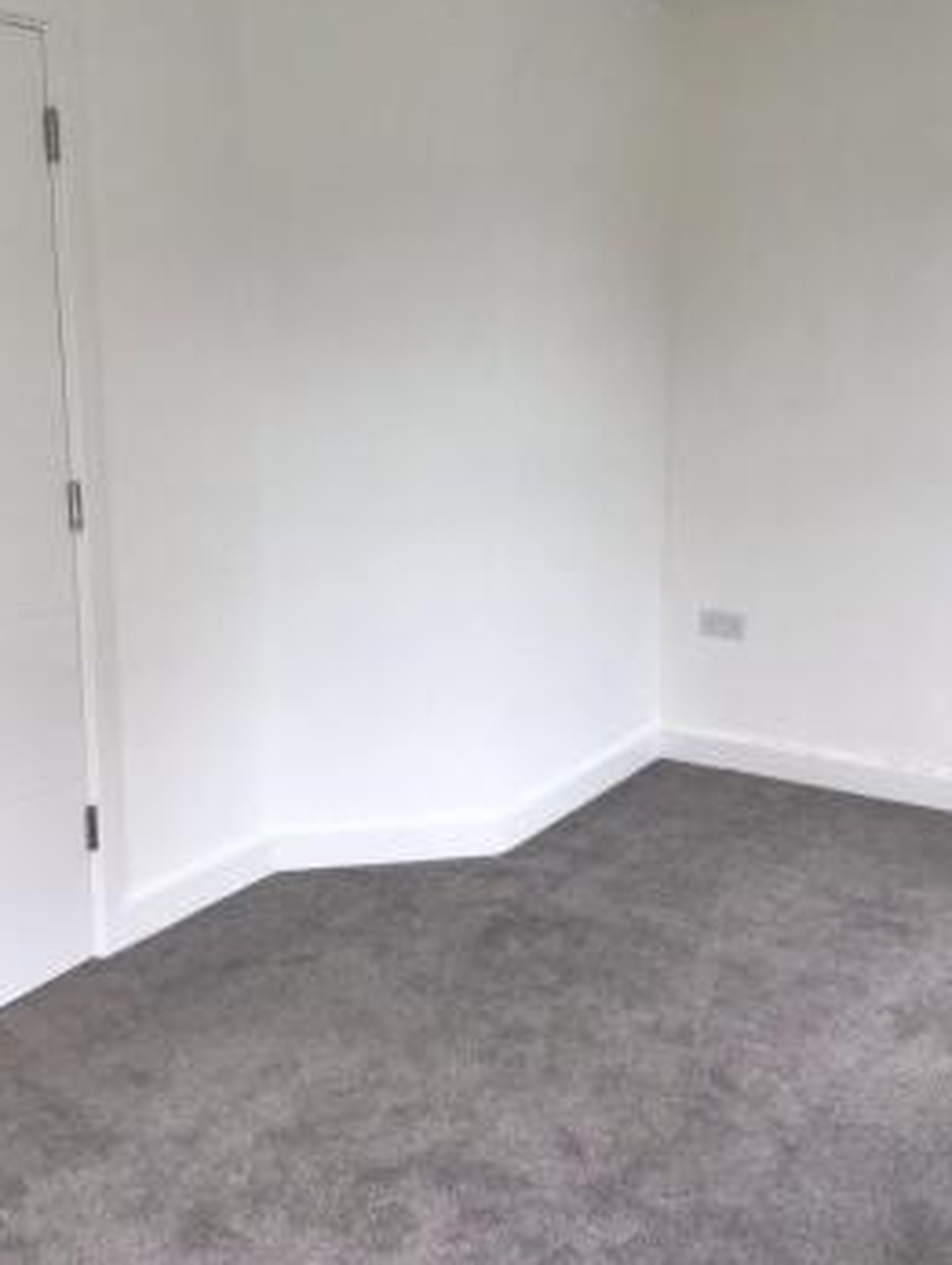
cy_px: 581
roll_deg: +0.5
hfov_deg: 36.9
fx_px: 1427
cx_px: 500
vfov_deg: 47.8
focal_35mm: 39
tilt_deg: -11.1
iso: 25
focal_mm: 3.3
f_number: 2.4
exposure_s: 1/100
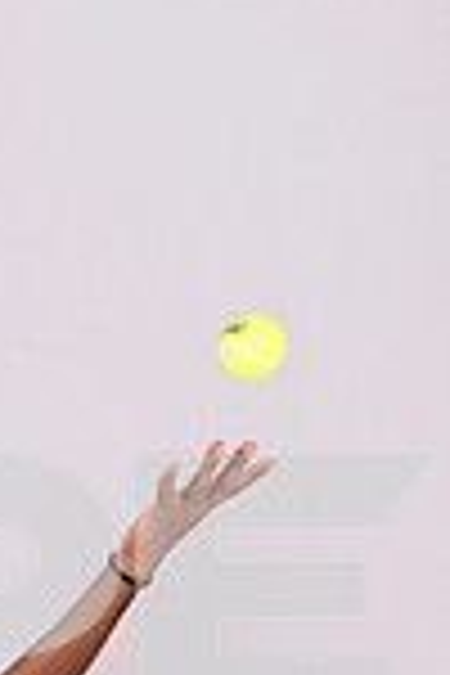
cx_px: -220
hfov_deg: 13.4
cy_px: 914
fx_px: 1800
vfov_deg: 19.4
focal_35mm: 96
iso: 160
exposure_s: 1/125
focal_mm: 32
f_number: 5.6
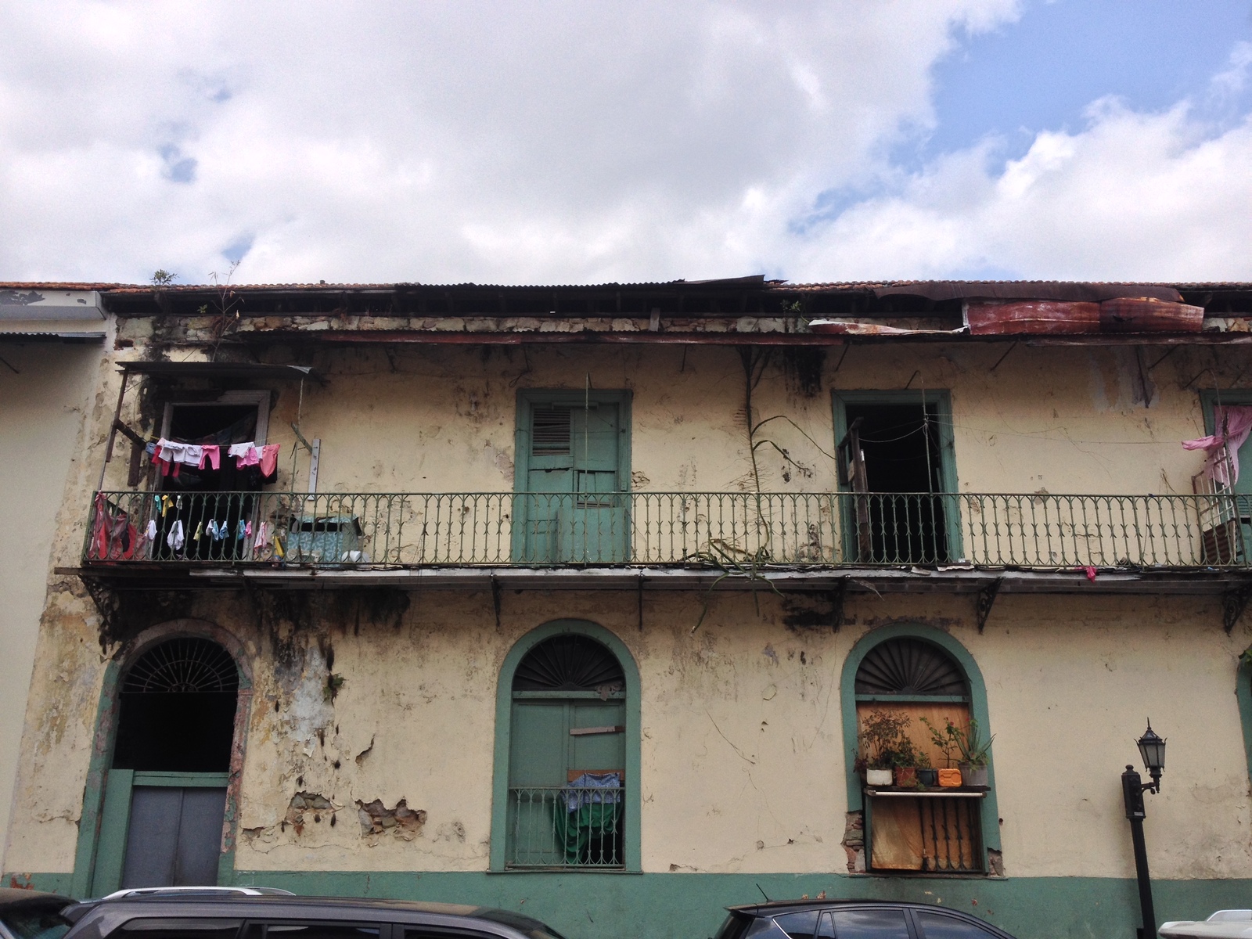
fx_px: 1266
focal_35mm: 35
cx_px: 626
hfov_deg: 52.6
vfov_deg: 40.7
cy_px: 470
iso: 50
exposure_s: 1/2045
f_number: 2.4
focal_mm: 4.28
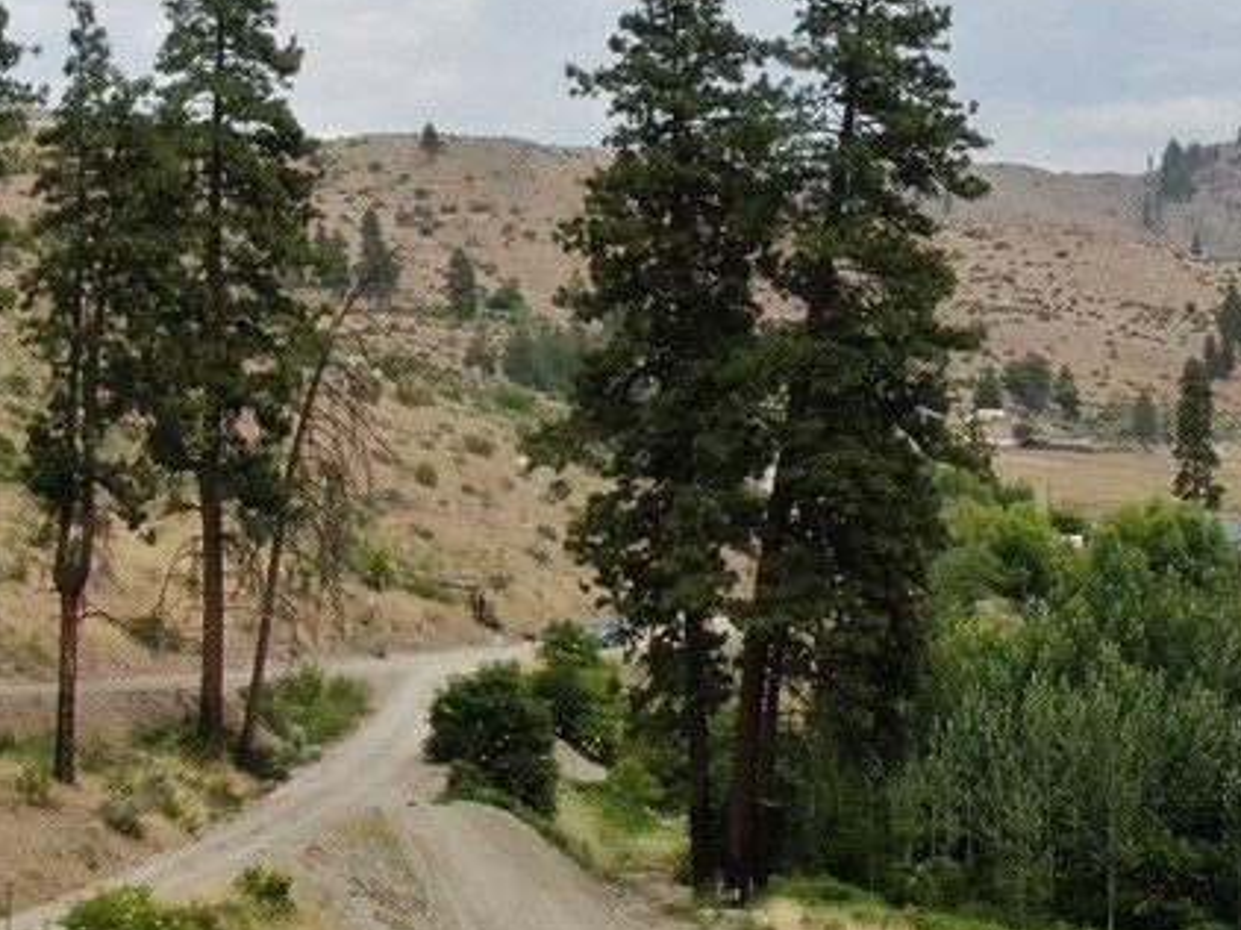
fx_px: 3261
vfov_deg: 16.2
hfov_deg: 21.2
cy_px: 406
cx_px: 1073
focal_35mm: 91
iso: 110
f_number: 2.8
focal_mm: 4.39
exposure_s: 1/1600
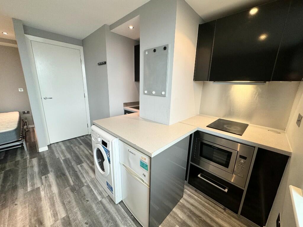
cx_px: 152
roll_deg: -1.6
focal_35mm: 14
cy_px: 114
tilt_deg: -13.6
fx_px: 123
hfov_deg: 102.1
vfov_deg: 85.7
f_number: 2.2
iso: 200
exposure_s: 1/100
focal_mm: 2.22
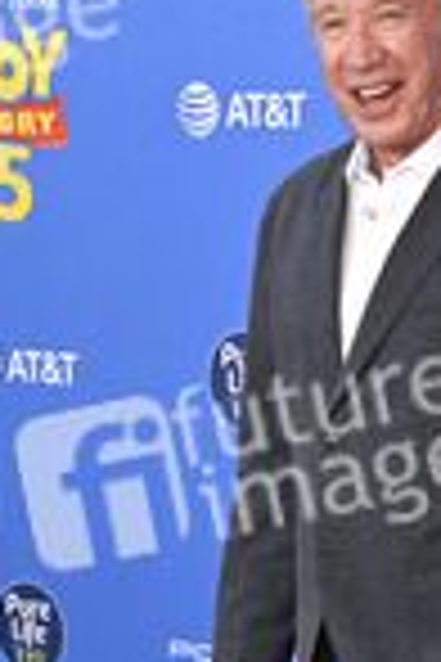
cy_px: 689
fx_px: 1948
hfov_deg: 12.8
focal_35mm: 106
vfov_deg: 18.7
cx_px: 378
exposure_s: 1/250
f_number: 6.3
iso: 1250
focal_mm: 39
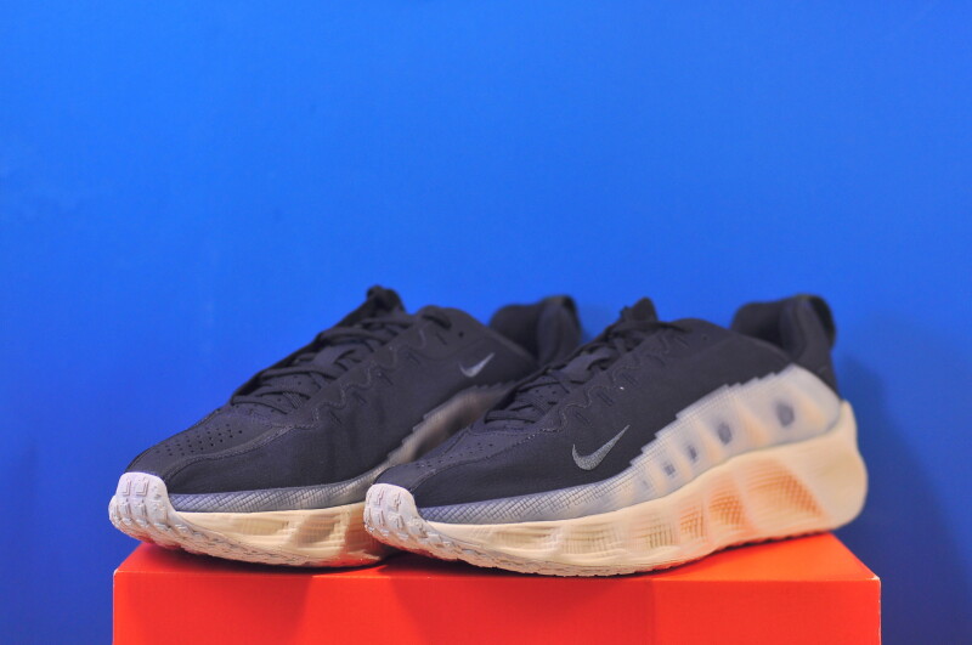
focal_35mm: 75
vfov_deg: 18.1
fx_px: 2022
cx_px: 486
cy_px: 322
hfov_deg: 27.0
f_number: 2.5
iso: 250
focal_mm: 50
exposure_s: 1/320
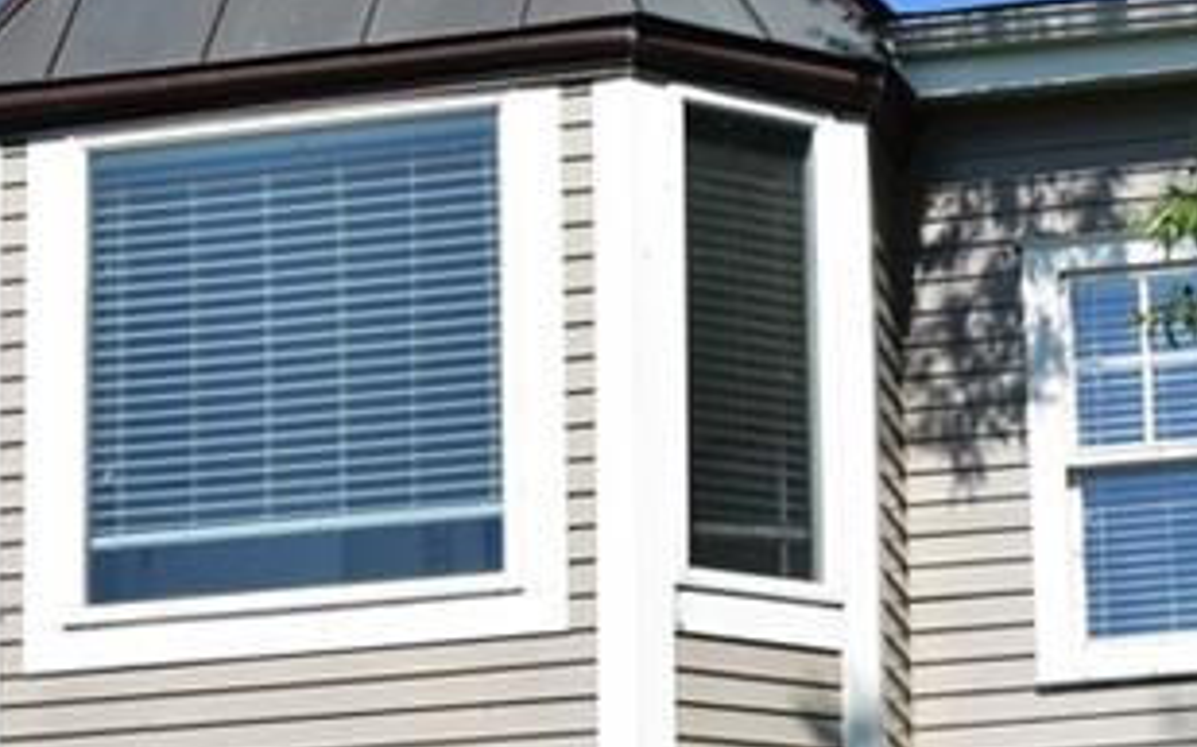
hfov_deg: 14.7
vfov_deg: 9.1
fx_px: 4631
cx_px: 724
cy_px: 836
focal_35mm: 142
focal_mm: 28
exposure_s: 1/400
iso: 200
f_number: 10
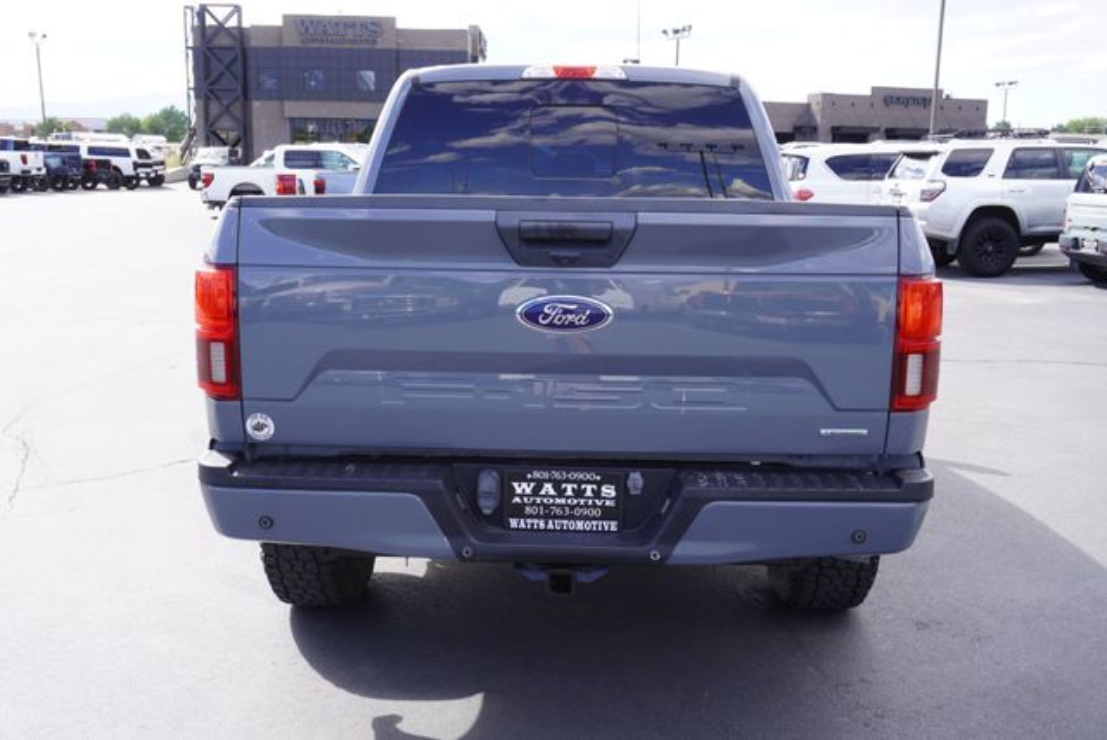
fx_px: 1062
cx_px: 554
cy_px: 370
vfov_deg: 38.4
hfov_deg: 55.1
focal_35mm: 34
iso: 100
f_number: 6.3
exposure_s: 1/100
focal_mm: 23
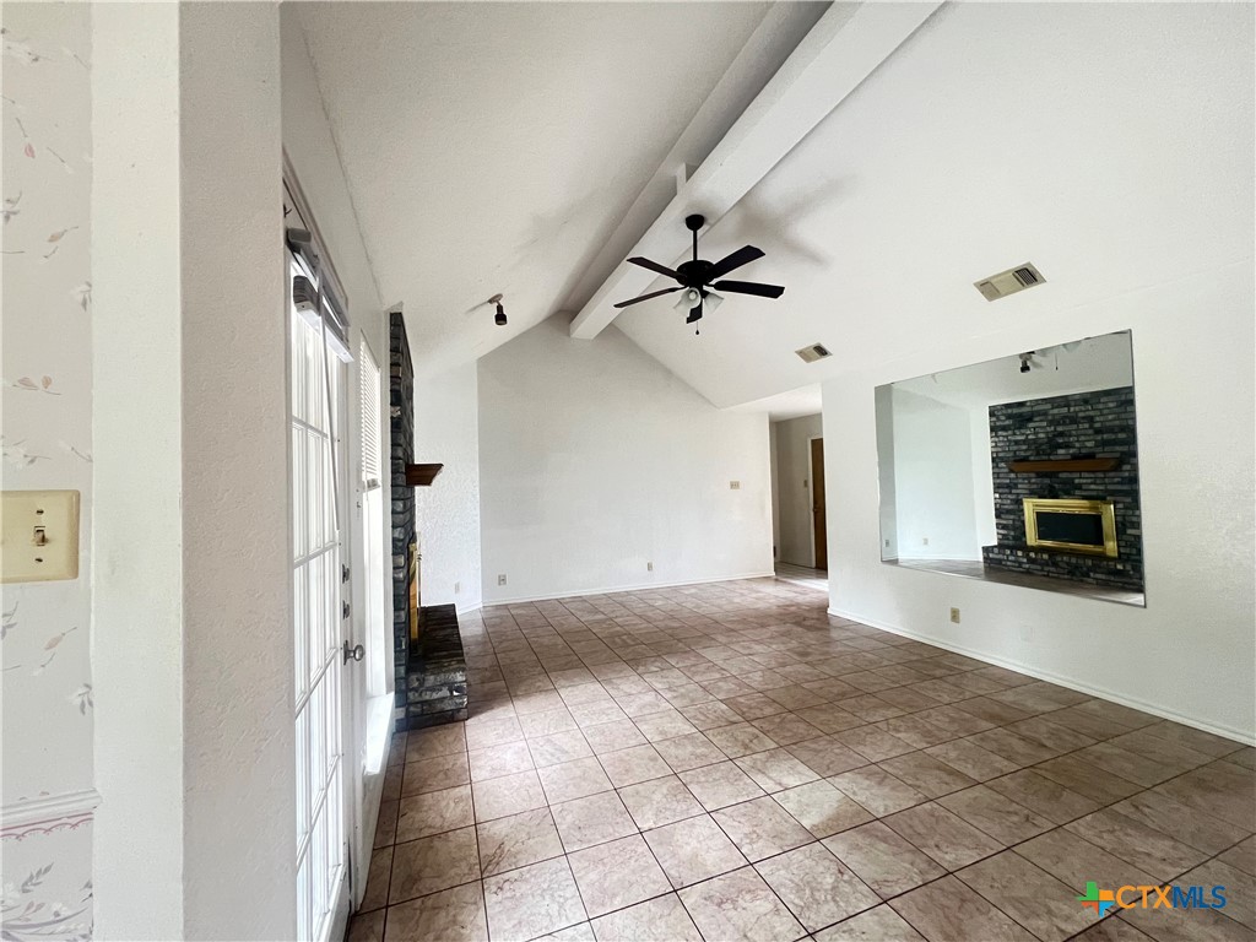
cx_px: 628
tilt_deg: +1.1
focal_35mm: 13
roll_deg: +1.7
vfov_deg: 89.9
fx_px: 472
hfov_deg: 106.2
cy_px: 471
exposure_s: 1/60
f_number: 1.8
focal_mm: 1.57
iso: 400
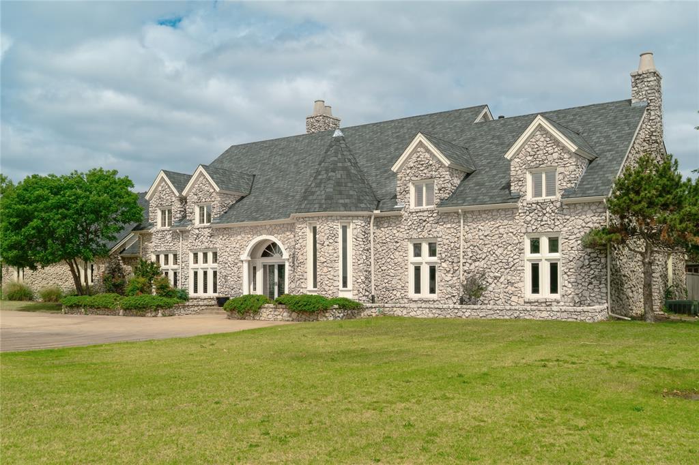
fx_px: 699
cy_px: 232
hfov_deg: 53.1
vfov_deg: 36.8
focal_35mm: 36
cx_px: 350
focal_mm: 24
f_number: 9
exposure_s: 1/200
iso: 100
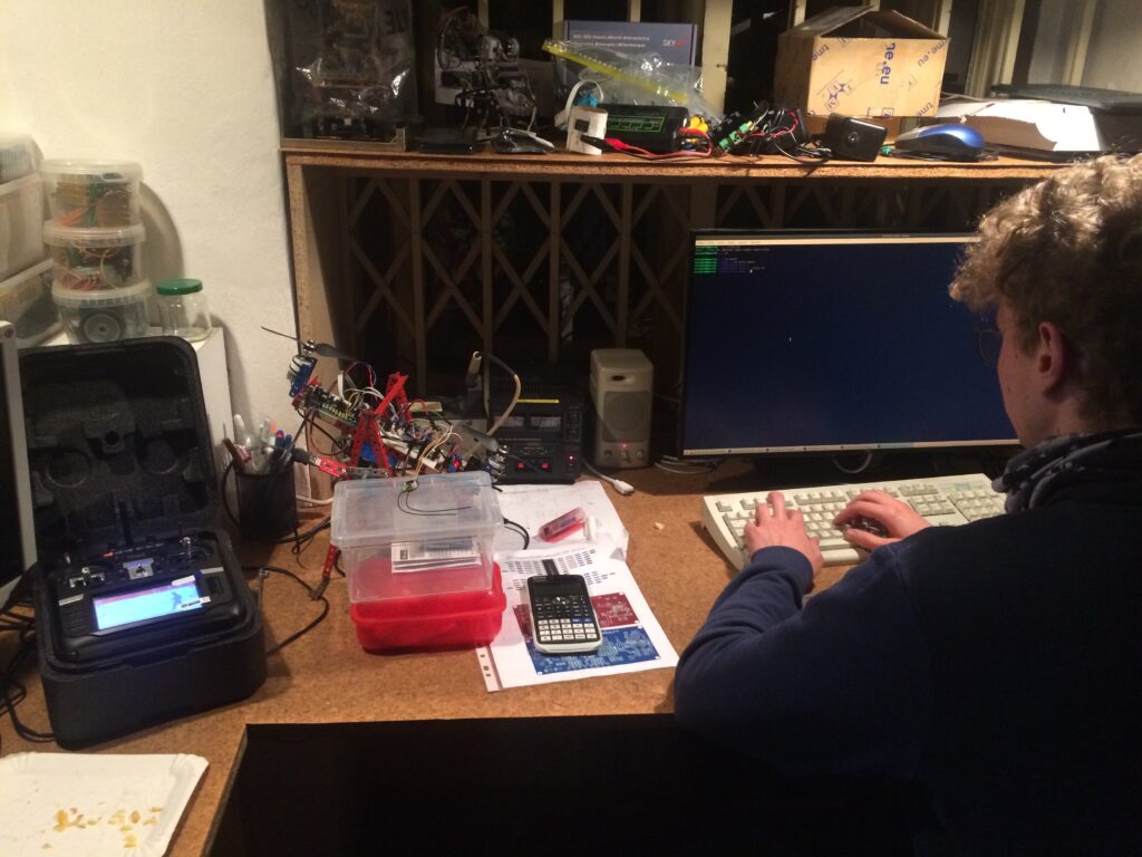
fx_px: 957
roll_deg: -1.1
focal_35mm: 29
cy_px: 428
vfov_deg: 48.2
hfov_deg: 61.7
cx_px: 571
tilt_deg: -21.9
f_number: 2.2
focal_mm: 4.15
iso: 320
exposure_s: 1/33
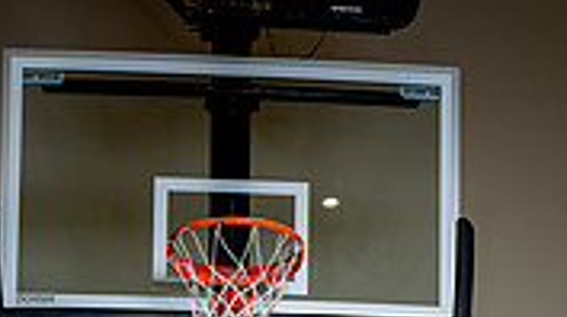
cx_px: 237
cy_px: 711
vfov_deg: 13.3
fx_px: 1081
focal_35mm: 72
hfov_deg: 29.3
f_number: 5.6
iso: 250
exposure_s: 1/250
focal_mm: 27
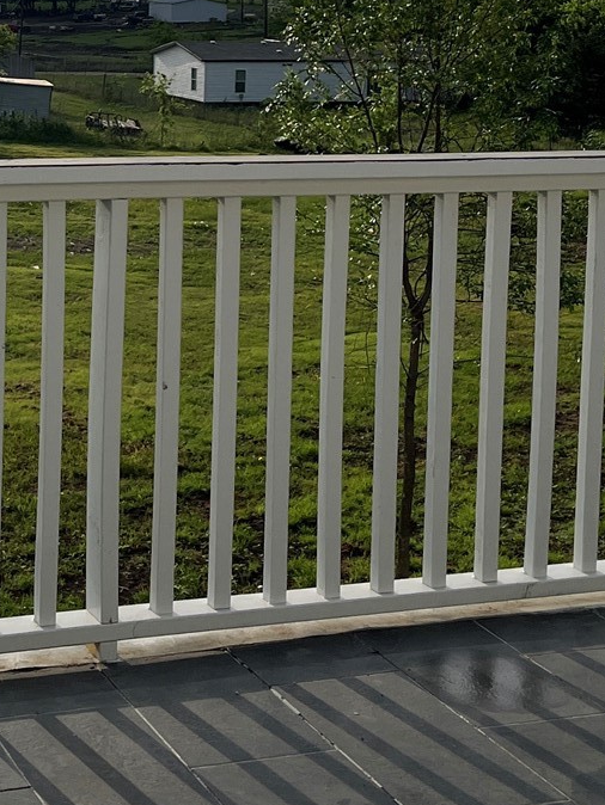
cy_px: 59
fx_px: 1840
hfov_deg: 18.3
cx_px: 19
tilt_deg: -3.6
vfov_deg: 23.9
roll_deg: +0.7
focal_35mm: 79
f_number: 1.6
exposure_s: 1/8403
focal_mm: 5.1
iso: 50
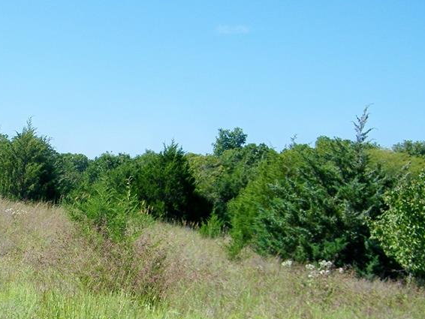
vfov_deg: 17.2
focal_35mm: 85
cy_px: 282
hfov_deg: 22.6
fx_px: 1044
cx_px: 63
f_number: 7.8
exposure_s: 1/200
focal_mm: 8.3
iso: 80
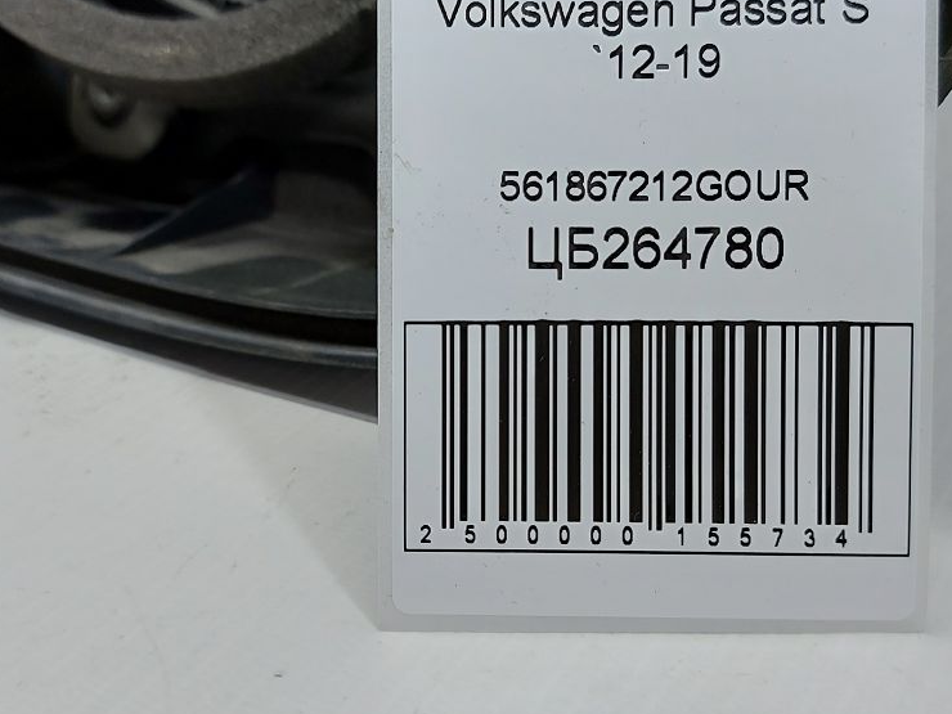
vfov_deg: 32.1
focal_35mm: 45
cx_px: 492
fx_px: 1238
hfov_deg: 42.1
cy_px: 289
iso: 64
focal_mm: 5.23
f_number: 1.8
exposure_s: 1/50
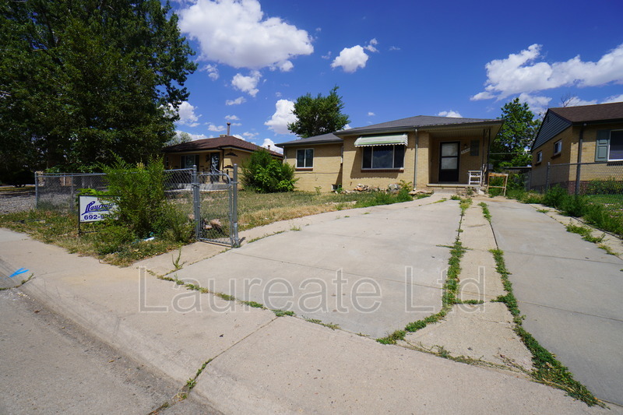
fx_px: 260
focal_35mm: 15
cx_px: 312
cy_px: 208
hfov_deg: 100.4
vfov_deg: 77.3
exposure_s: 1/250
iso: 100
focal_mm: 10
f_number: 10
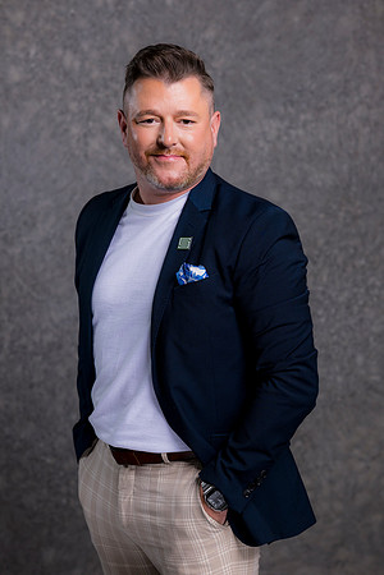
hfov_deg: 16.1
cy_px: 288
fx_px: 1360
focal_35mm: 85
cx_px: 192
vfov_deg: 23.9
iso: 100
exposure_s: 1/200
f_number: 5
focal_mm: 85
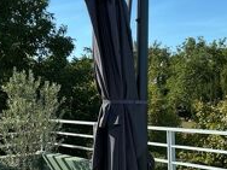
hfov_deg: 26.0
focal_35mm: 74
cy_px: 99
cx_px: 60
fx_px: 485
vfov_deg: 19.9
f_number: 1.8
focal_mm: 3
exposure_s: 1/1311
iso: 25
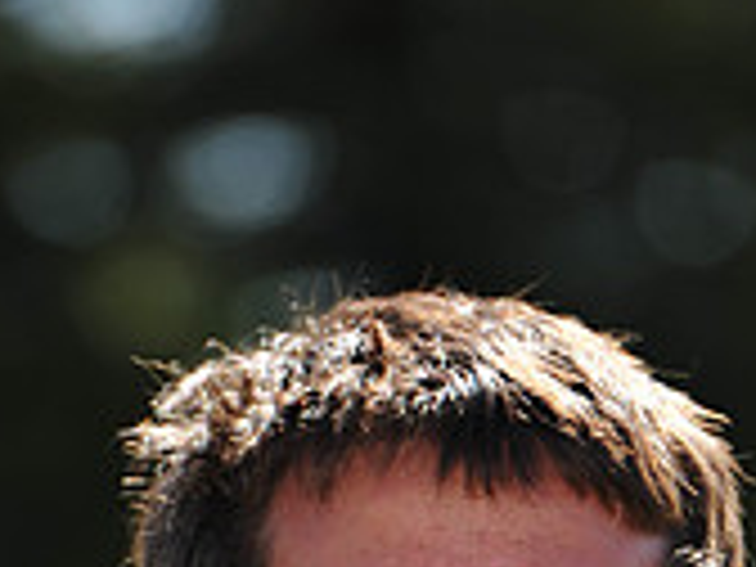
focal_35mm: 663
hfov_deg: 3.0
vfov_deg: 2.2
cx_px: 315
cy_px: 1278
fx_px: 14480
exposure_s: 1/800
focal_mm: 200
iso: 200
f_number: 4.5
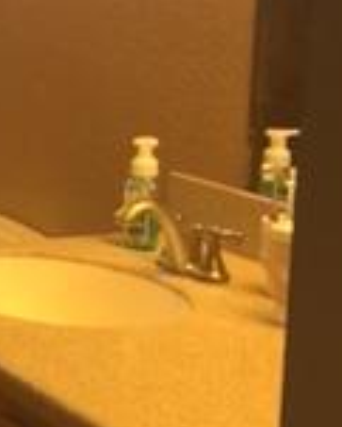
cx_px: -294
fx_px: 1517
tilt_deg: -12.3
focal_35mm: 120
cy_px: 246
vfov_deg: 16.0
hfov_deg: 11.8
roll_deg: +0.9
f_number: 2.2
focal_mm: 4.15
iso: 40
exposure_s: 1/15
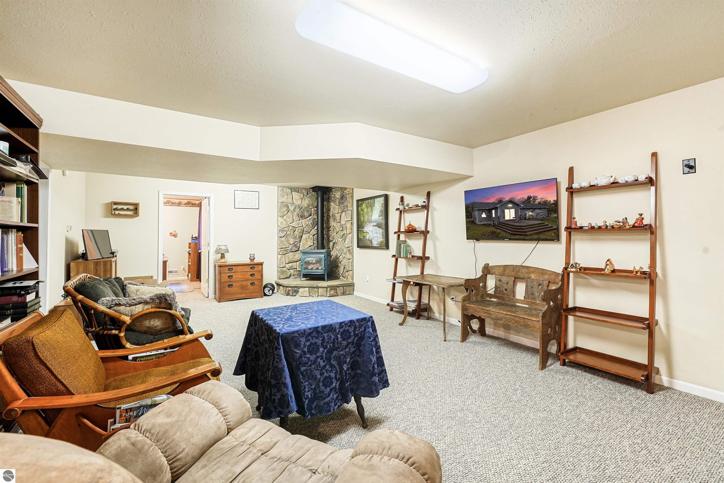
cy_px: 242
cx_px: 362
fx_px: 300
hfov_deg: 100.7
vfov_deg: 77.8
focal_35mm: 15
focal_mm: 14.9
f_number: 10
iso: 2000
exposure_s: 1/4
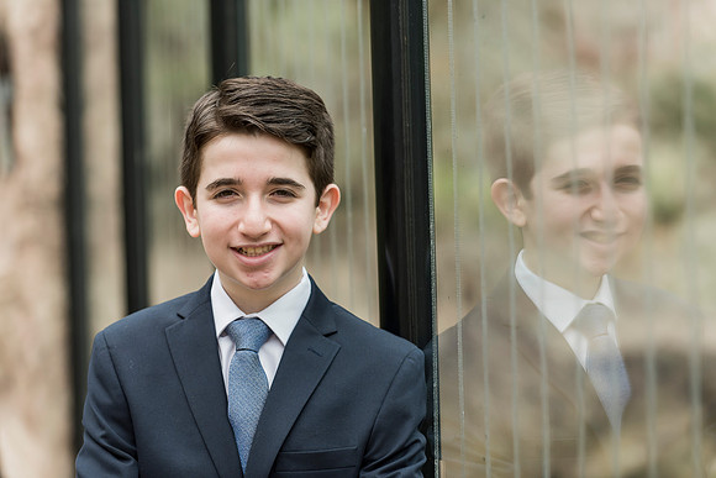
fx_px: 2785
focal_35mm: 140
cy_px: 239
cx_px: 358
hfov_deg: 14.7
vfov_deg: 9.8
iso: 400
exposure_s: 1/800
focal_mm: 140
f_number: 3.5
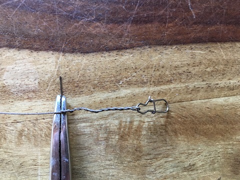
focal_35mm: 29
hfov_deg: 61.7
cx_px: 120
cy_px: 90
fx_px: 201
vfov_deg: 48.2
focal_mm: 4.15
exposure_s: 1/33
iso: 160
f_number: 2.2
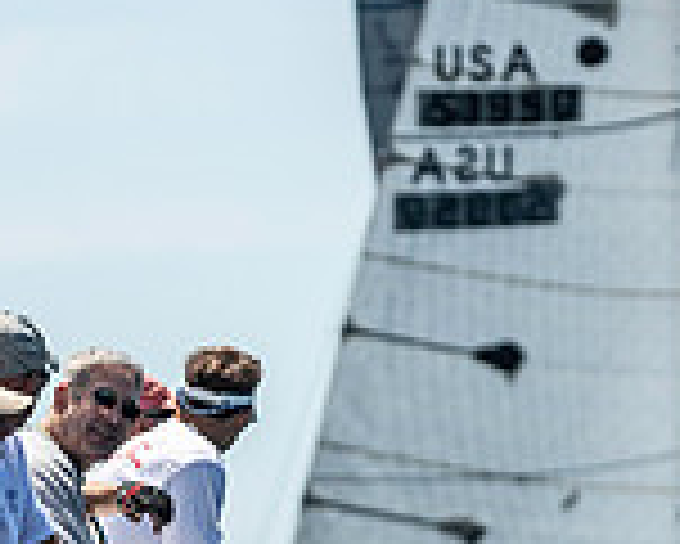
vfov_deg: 2.0
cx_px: -261
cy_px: 591
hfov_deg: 2.5
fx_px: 15748
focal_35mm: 782
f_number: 5
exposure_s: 1/2000
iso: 250
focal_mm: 145
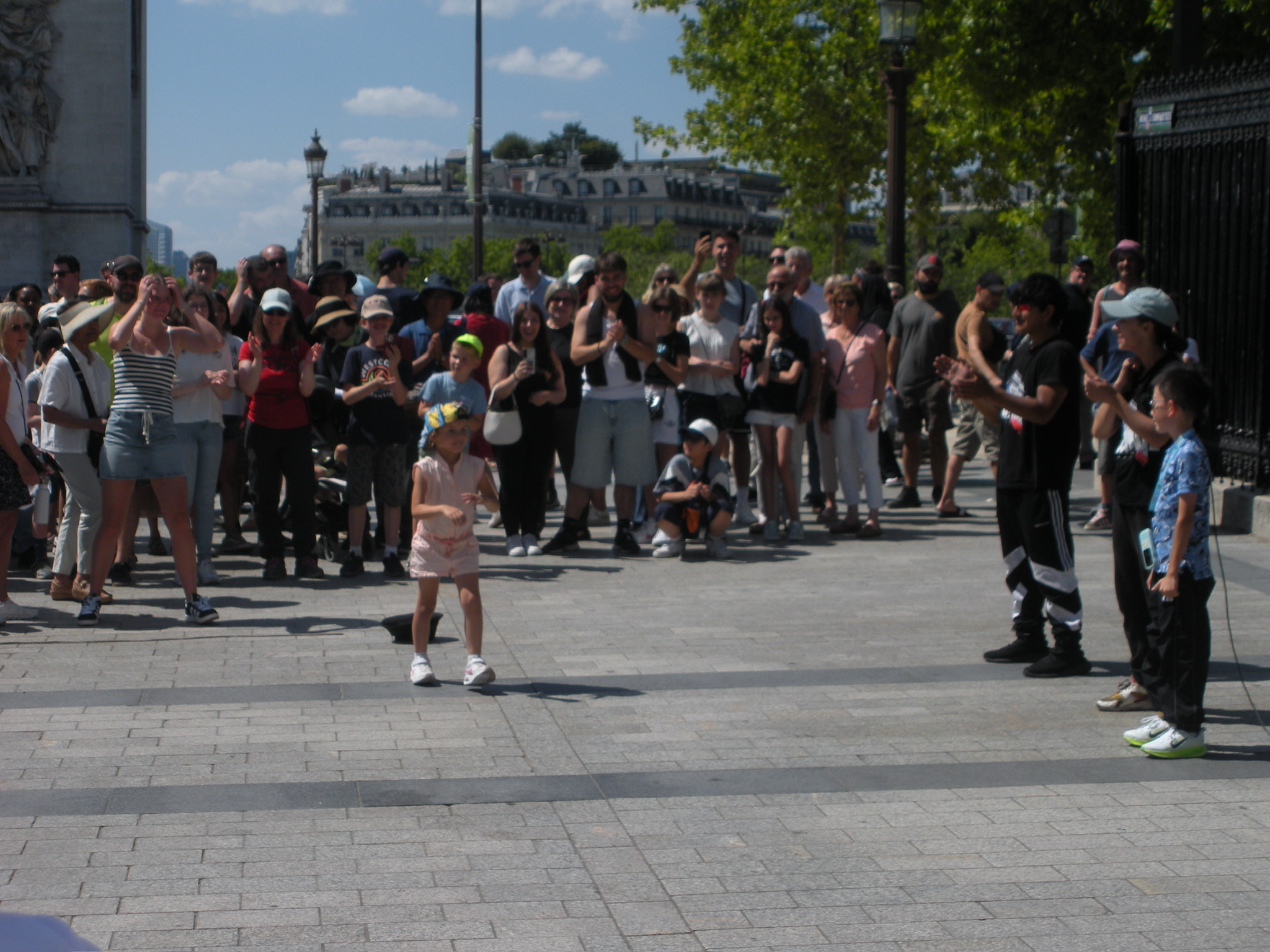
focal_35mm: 64
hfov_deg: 30.3
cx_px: 635
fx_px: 2348
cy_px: 476
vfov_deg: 22.9
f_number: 4.6
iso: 64
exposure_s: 1/801
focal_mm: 11.2
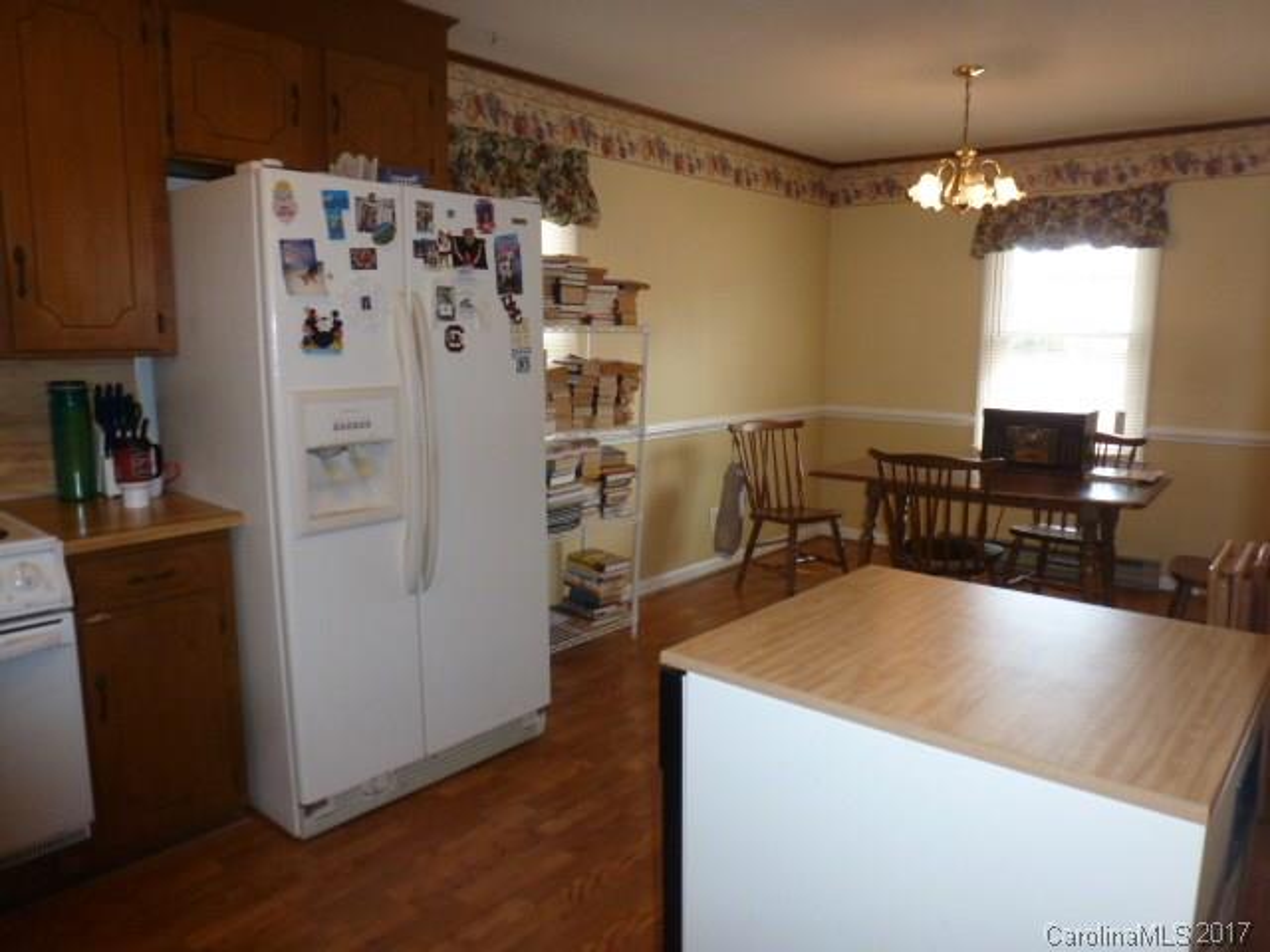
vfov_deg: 56.8
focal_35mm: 24
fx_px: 881
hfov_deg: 71.6
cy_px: 476
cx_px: 635
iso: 250
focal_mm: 4.3
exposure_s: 1/60
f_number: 3.3
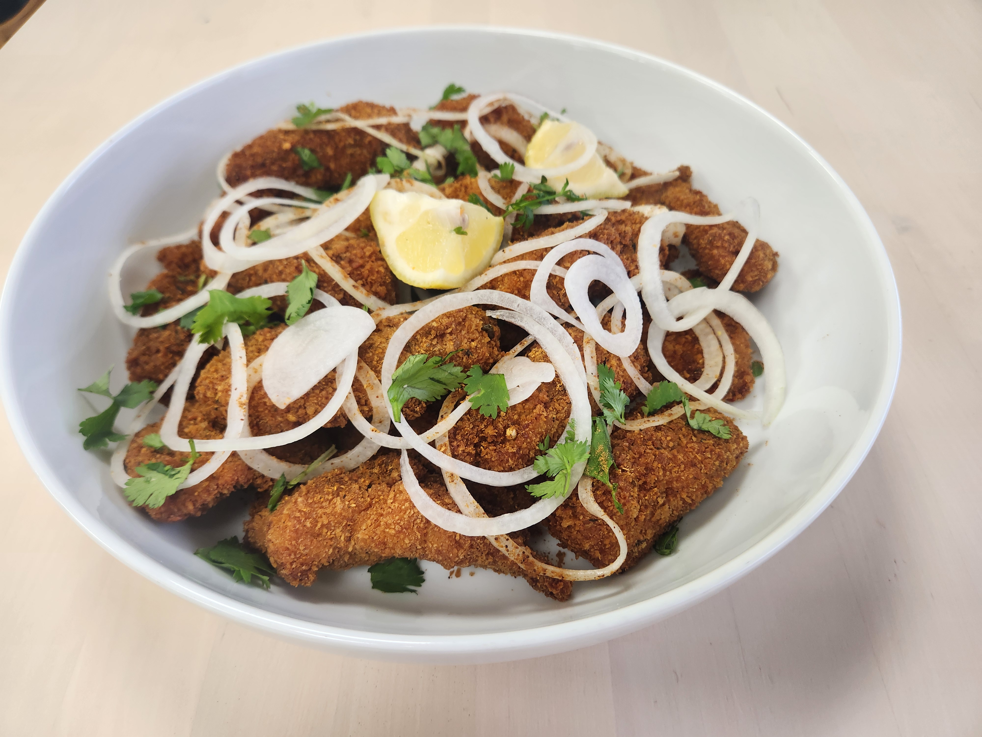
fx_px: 652
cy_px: 368
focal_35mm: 23
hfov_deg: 73.9
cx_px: 491
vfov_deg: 58.9
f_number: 1.8
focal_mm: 5.4
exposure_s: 1/180
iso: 100
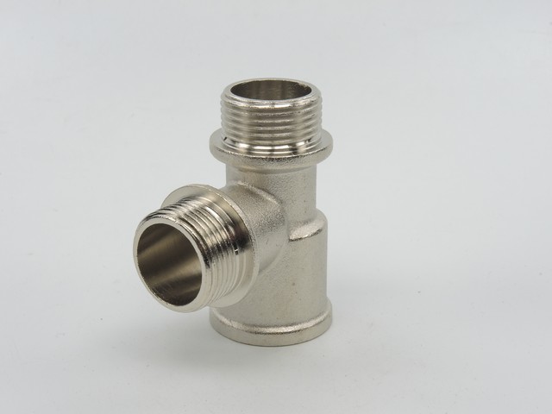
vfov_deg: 22.3
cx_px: 276
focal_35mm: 66
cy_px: 207
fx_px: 1052
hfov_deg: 29.4
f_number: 8
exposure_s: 1/100
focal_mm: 14.1
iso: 100
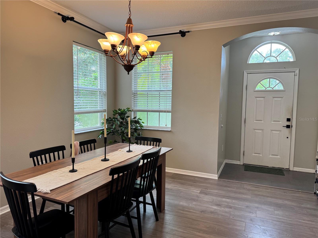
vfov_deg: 56.8
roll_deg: -0.7
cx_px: 159
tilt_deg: -5.0
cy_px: 119
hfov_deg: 71.6
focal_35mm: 24
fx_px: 220
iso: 125
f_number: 1.78
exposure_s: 1/120
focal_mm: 6.76
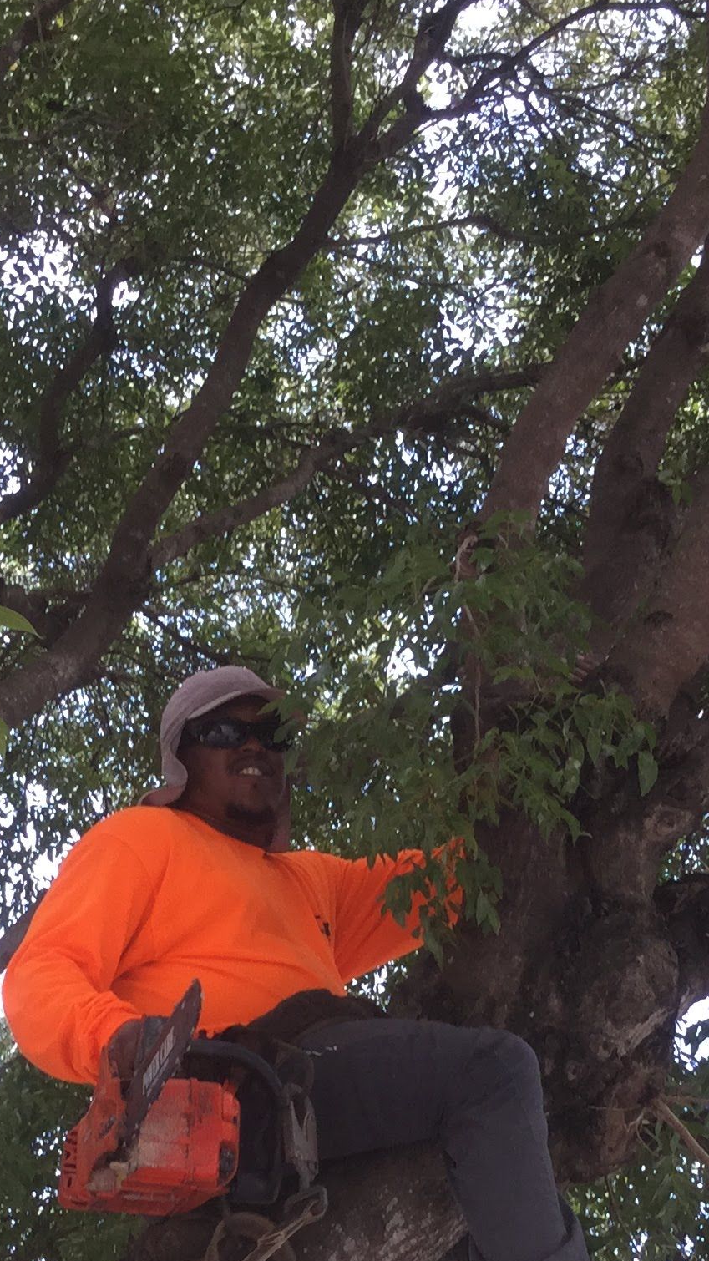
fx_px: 2441
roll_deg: +0.1
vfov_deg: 28.5
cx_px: 241
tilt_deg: +34.4
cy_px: 960
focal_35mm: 73
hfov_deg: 16.5
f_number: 2.4
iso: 40
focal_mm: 3.3
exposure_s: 1/100
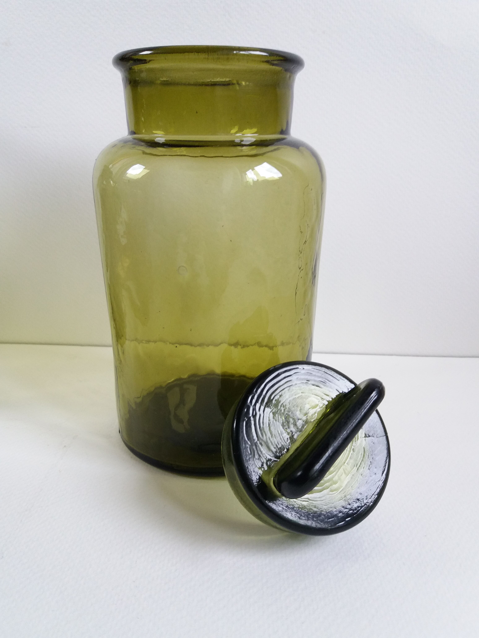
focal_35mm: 28
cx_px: 240
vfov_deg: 63.4
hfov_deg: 49.7
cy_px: 319
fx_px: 517
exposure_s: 1/25
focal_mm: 3.7
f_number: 1.9
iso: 100
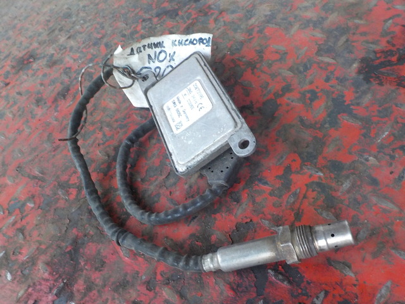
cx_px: 202
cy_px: 152
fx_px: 351
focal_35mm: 30
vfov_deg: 46.8
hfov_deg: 60.0
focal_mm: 4.1
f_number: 3.3
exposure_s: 1/30
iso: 320
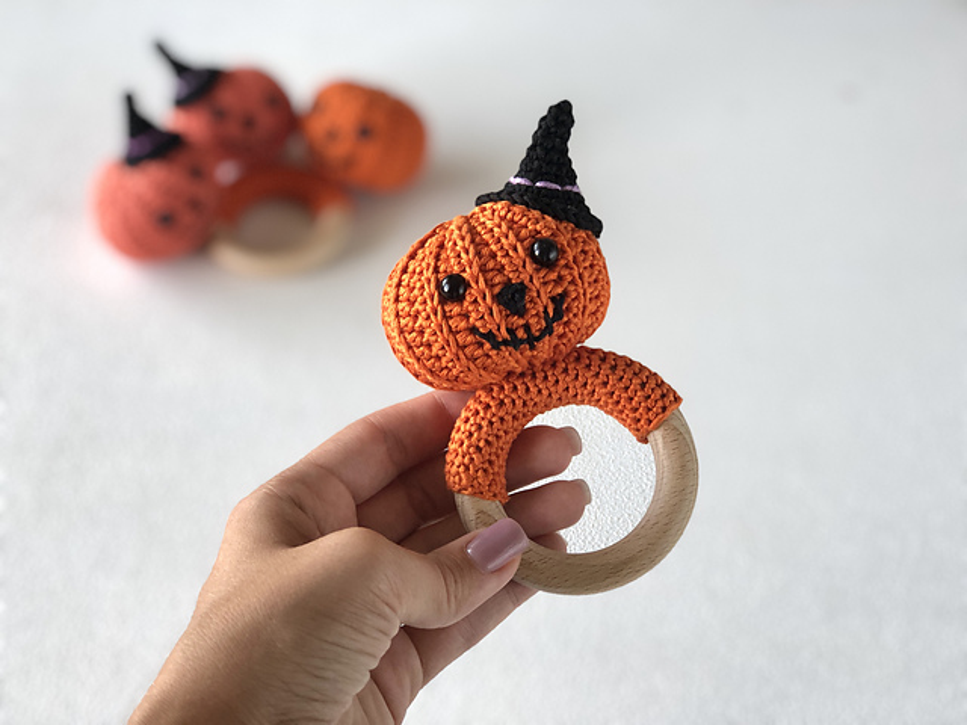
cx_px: 484
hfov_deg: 33.8
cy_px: 362
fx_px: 1592
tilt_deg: -47.2
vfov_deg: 25.7
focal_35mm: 57
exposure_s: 1/33
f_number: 2.8
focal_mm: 6.6
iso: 32
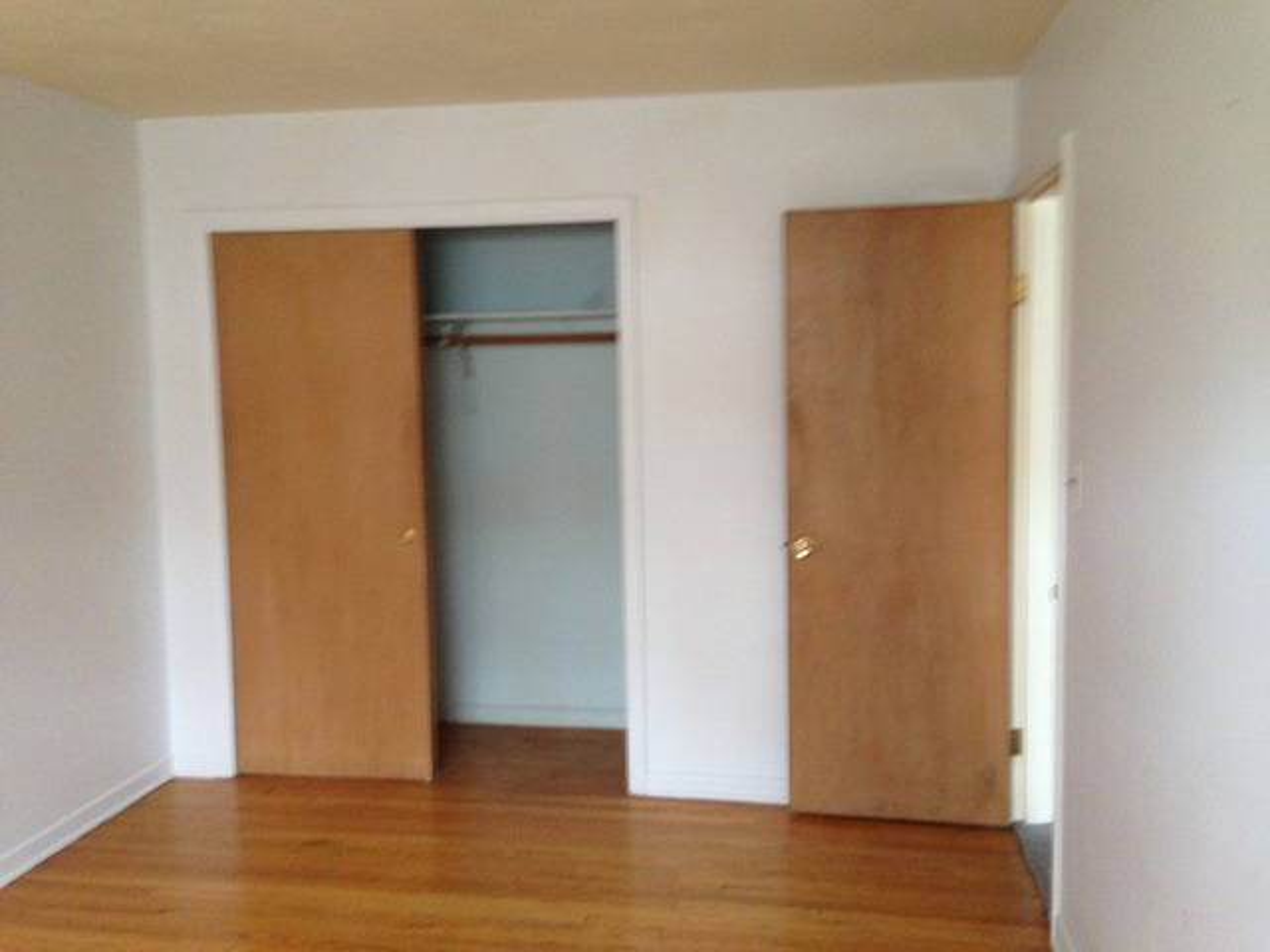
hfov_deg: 55.4
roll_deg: +0.7
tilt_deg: -5.9
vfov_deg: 42.9
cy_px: 476
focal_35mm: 33
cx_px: 635
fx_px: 1211
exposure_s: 1/20
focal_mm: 4.12
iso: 200
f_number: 2.4
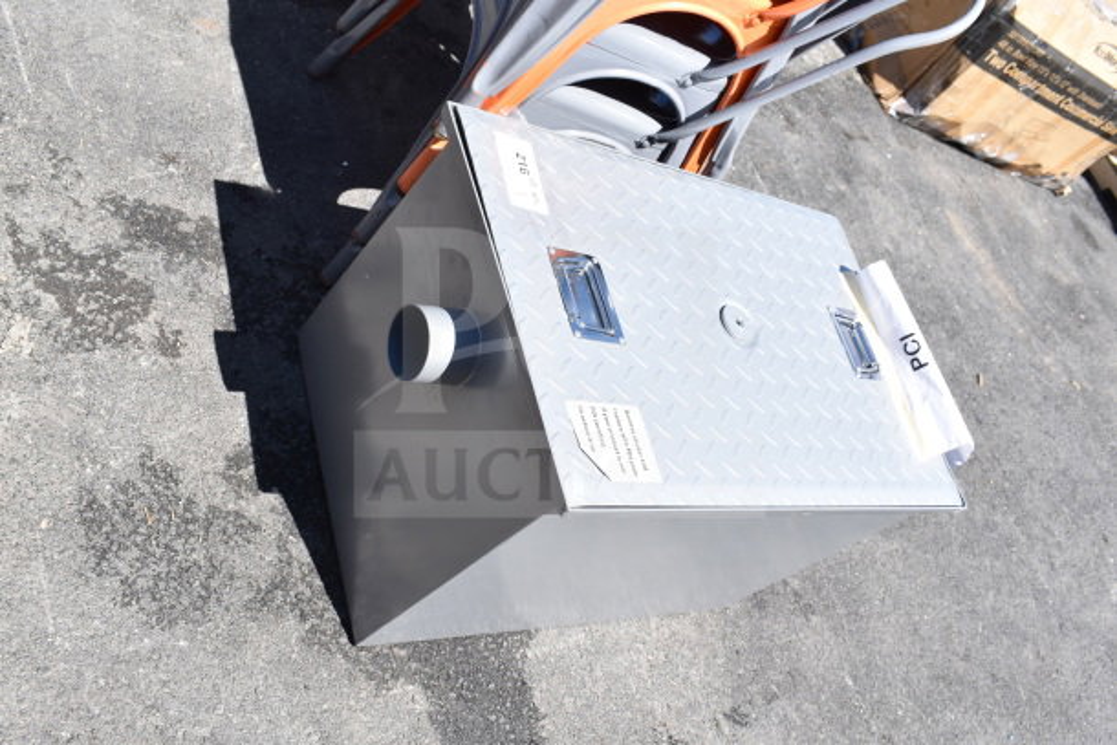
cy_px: 372
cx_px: 558
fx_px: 1024
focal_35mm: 33
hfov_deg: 57.2
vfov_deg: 40.0
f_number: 8
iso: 200
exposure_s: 1/250
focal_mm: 22
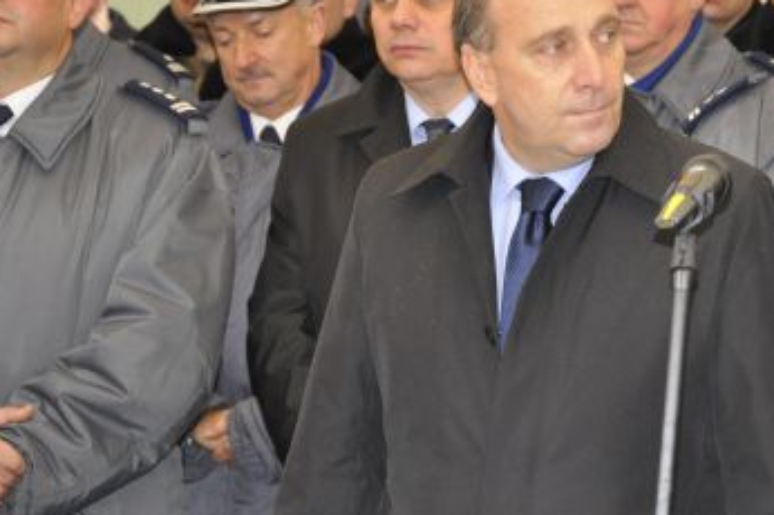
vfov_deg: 7.1
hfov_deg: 10.6
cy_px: 147
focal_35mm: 194
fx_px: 4167
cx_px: 629
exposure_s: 1/60
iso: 800
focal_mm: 70
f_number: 5.3
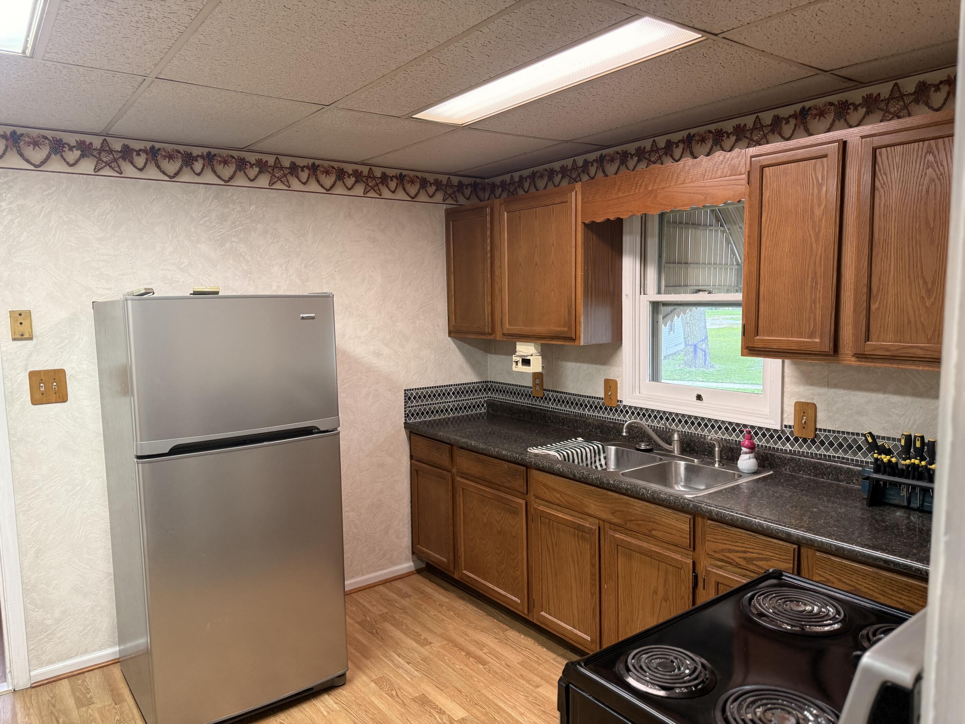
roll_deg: +1.1
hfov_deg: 71.6
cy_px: 362
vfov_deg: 56.8
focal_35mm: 24
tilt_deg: -4.7
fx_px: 669
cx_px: 482
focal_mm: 6.76
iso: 200
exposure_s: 1/60
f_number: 1.78
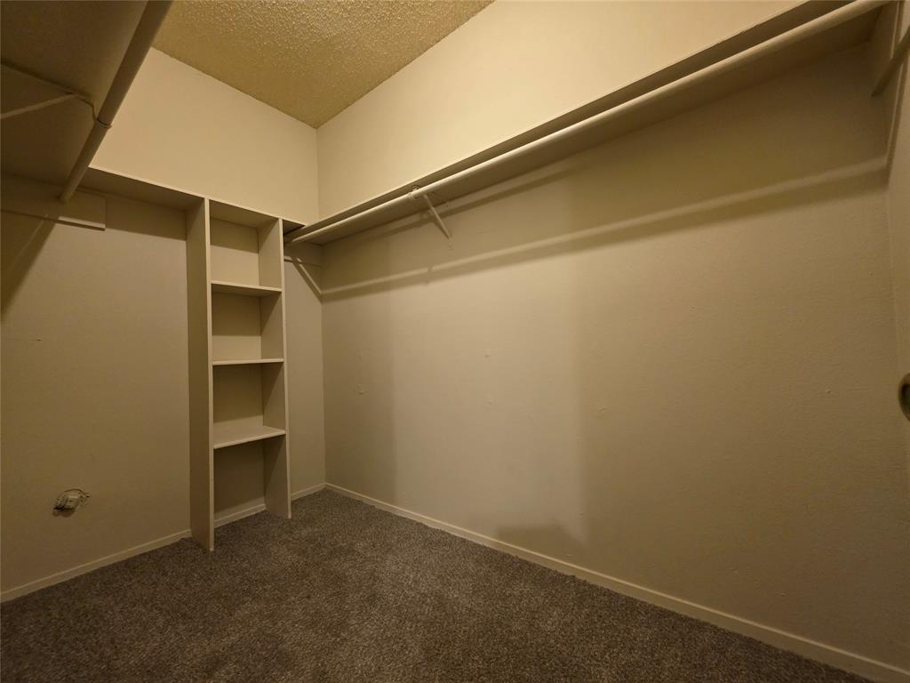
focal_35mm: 13
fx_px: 342
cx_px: 455
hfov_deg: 106.2
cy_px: 342
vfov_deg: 89.9
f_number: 1.9
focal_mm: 2.2
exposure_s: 1/60
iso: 500
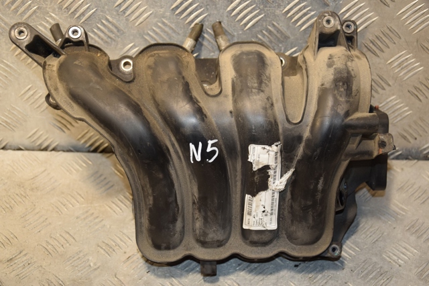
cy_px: 143
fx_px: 750
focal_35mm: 63
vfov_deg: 21.5
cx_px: 214
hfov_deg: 31.9
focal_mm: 42
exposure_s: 1/160
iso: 800
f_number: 4.8
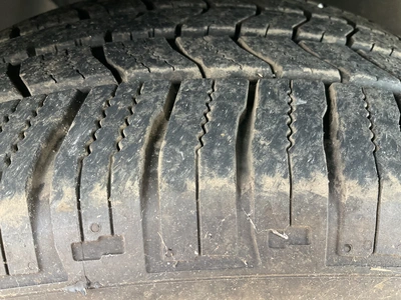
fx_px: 336
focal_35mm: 29
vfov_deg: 48.2
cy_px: 150
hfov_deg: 61.7
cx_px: 200
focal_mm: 3
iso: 80
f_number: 1.8
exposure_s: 1/60
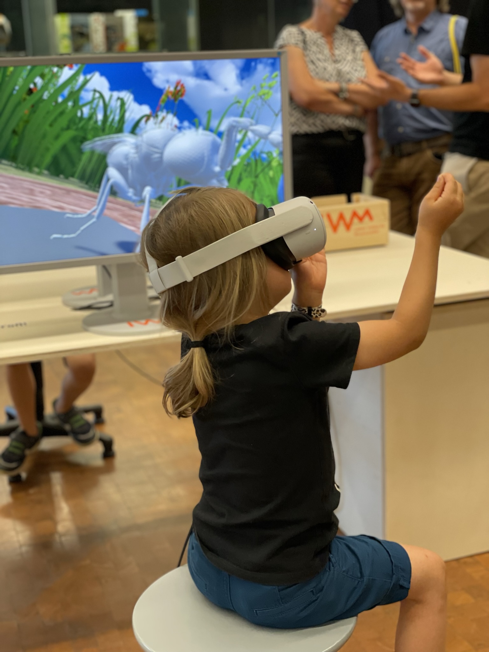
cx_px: 244
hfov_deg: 28.0
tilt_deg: -14.4
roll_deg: +1.7
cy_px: 326
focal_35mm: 52
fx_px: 979
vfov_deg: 36.8
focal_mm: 6
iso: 160
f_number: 2
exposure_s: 1/50
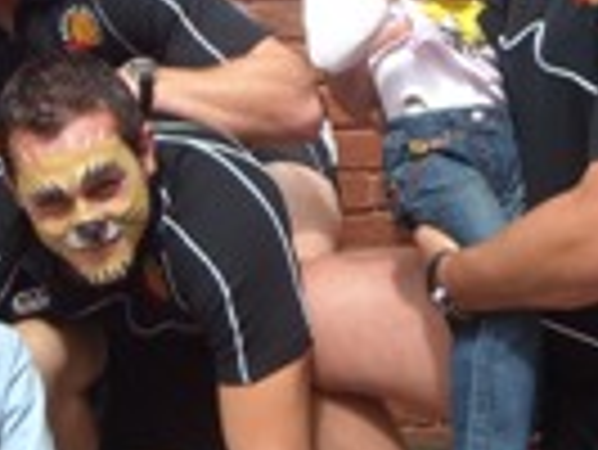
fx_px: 2282
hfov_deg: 14.9
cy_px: -50
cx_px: 211
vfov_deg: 11.1
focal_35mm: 132
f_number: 3.1
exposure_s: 1/419
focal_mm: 7.1
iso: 64
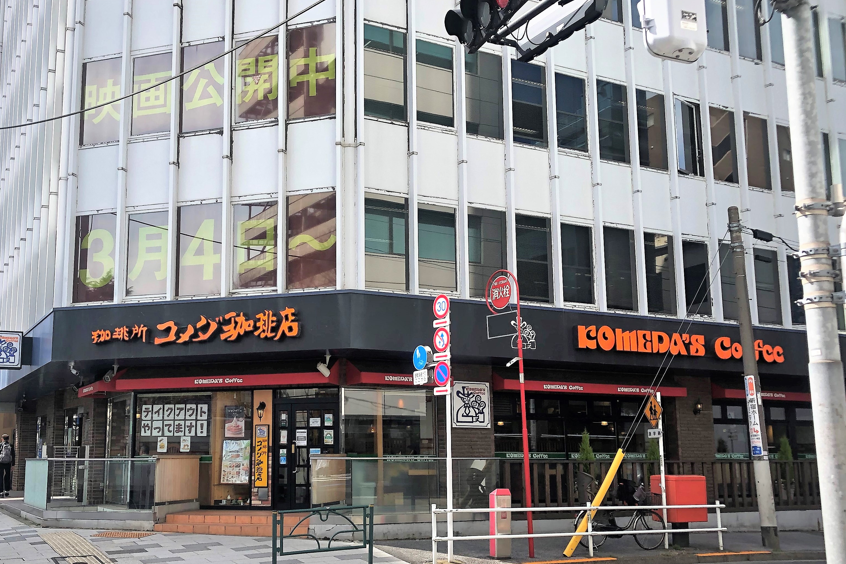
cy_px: 259
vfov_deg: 39.9
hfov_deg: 57.2
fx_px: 775
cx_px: 403
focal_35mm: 33
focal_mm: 3.99
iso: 20
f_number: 1.8
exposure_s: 1/857
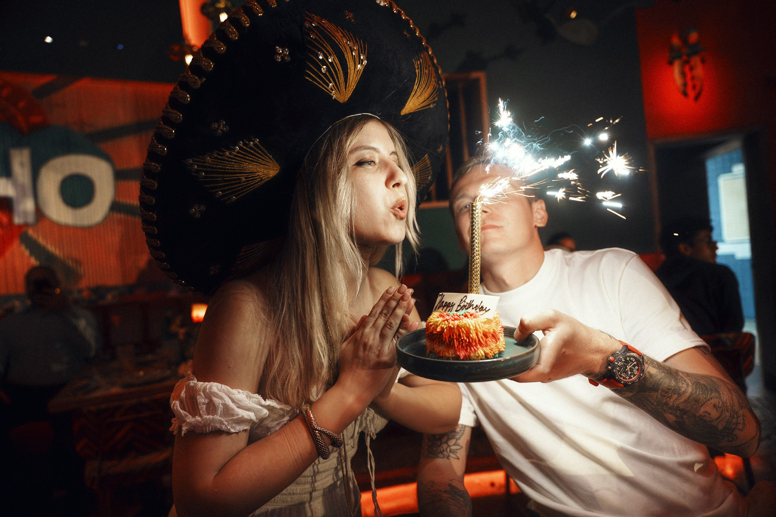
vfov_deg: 53.1
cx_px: 388
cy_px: 258
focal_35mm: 24
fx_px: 517
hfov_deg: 73.7
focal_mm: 24
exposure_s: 1/250
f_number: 2.8
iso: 3200
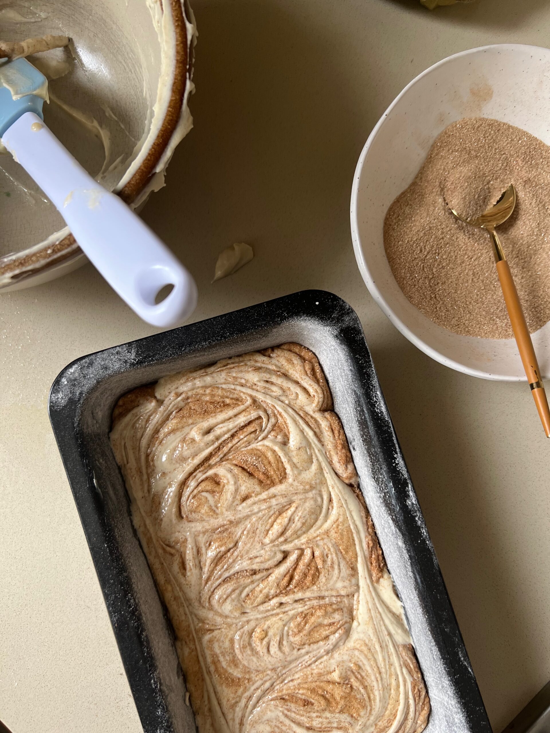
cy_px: 366
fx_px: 551
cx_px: 275
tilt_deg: -84.2
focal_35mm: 26
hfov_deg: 53.1
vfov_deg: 67.3
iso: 80
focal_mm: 5.7
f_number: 1.5
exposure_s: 1/121
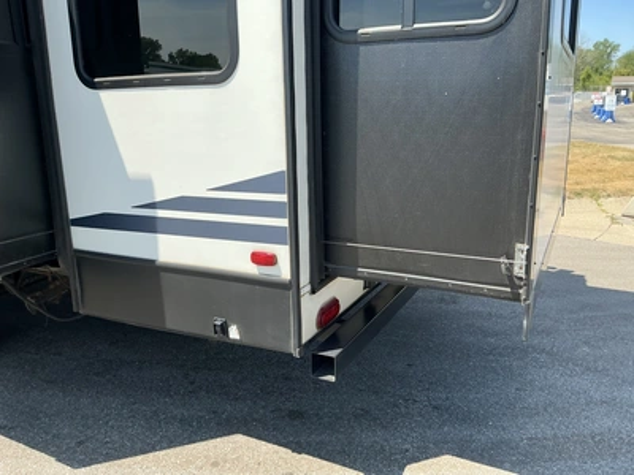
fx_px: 513
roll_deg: +1.5
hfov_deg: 63.4
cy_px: 238
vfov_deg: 49.7
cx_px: 317
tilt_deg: -12.9
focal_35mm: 28
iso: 25
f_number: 1.8
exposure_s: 1/997
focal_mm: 3
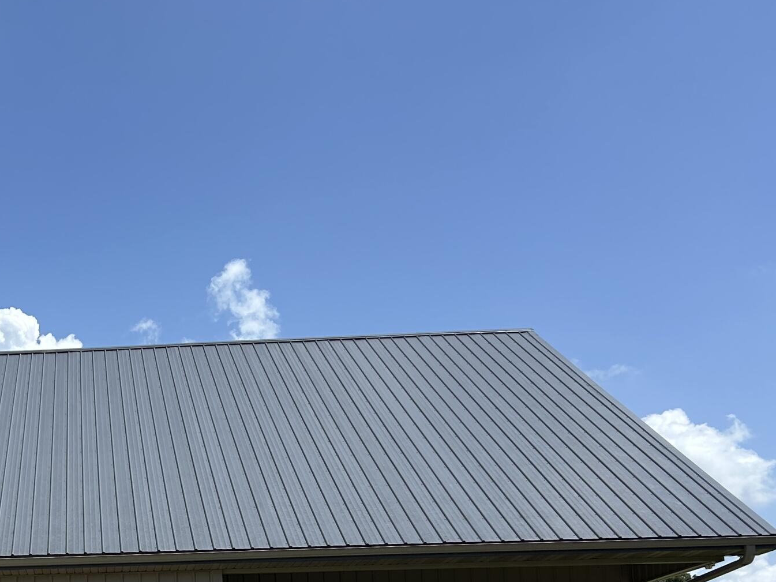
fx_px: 1300
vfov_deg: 24.1
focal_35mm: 58
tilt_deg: +6.6
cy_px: 586
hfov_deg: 31.0
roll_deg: +1.3
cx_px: 17
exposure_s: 1/5882
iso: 50
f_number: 1.5
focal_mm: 5.7
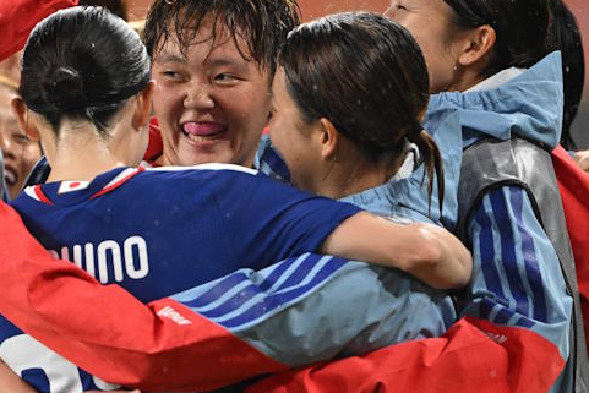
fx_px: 17151
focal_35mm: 1048
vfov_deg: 1.3
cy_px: 234
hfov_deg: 2.0
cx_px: 196
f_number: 4
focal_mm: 560
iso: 6400
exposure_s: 1/1250
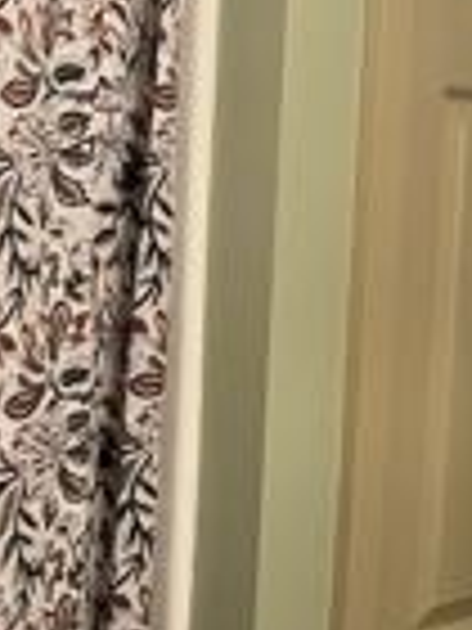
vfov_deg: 16.3
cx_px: 818
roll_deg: -5.6
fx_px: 2182
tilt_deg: -10.1
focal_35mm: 120
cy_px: 518
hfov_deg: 11.5
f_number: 1.8
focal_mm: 3.99
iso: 80
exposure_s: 1/60
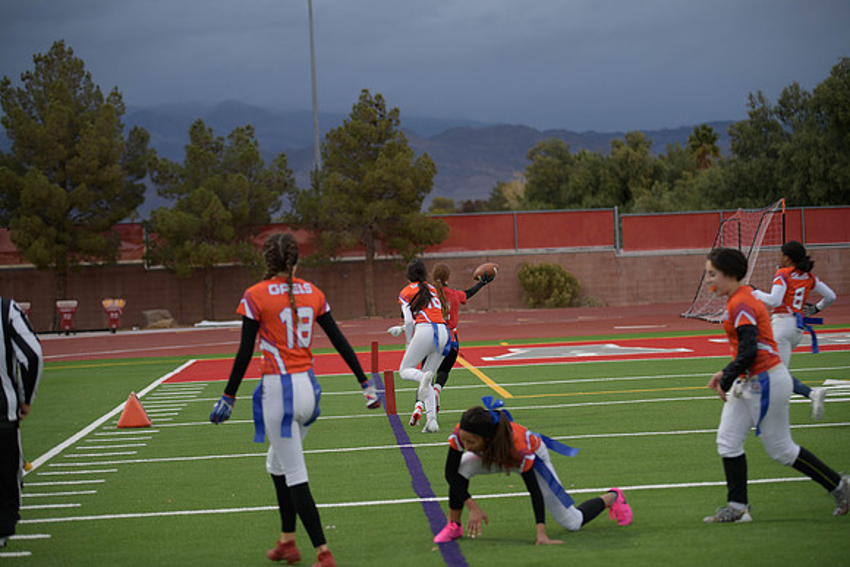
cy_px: 284
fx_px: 2362
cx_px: 425
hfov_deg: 20.4
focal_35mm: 100
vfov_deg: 13.7
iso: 250
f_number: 2.8
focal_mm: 100
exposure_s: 1/200
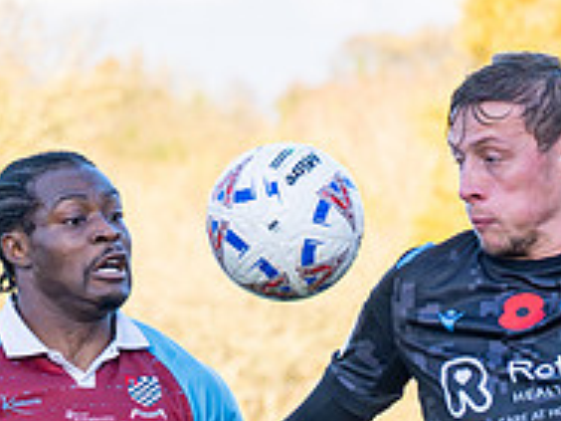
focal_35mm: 466
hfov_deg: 4.2
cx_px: 540
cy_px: 571
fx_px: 7552
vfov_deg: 3.2
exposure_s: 1/2000
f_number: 4
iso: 800
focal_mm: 79
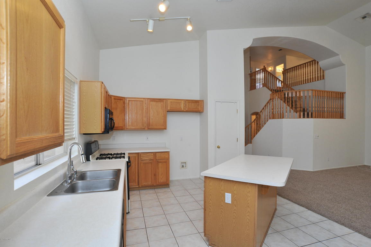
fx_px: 185
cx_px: 186
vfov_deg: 67.3
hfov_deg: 90.0
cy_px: 124
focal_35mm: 18
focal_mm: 18
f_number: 10
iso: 1000
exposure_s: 1/30
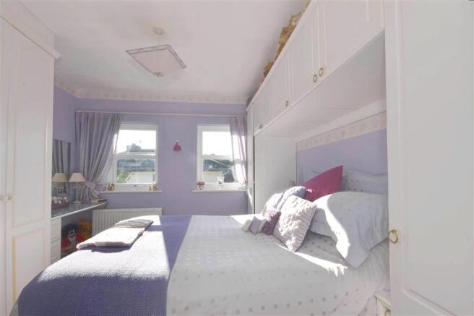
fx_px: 197
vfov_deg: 77.3
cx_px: 237
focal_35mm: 15
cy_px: 158
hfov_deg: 100.4
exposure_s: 1/100
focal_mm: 10
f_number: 11
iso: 200
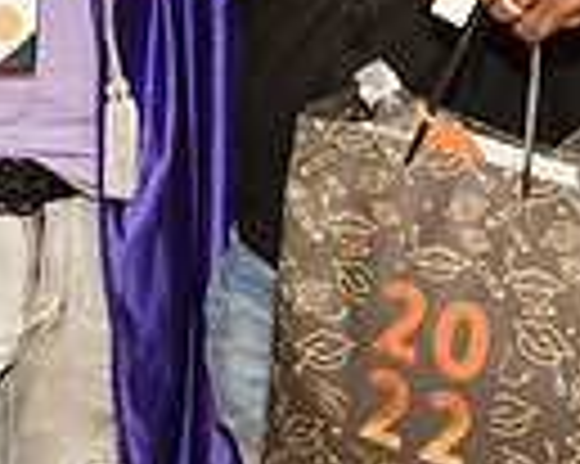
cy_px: -205
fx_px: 2316
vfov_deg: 11.0
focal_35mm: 135
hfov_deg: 13.6
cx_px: -225
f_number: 5
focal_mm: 32
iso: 2000
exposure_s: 1/200
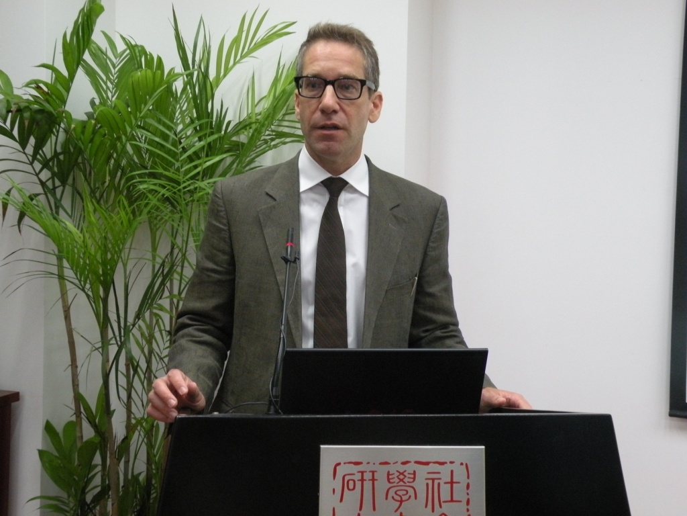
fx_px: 834
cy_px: 258
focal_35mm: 42
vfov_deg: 34.3
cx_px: 344
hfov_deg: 44.8
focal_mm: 7.4
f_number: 3.2
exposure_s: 1/48.3
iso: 400
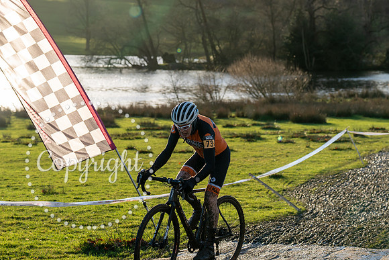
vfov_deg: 13.9
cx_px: 215
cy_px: 87
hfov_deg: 20.8
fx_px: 1061
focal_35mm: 98
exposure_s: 1/1000
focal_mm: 70
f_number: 4
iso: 250
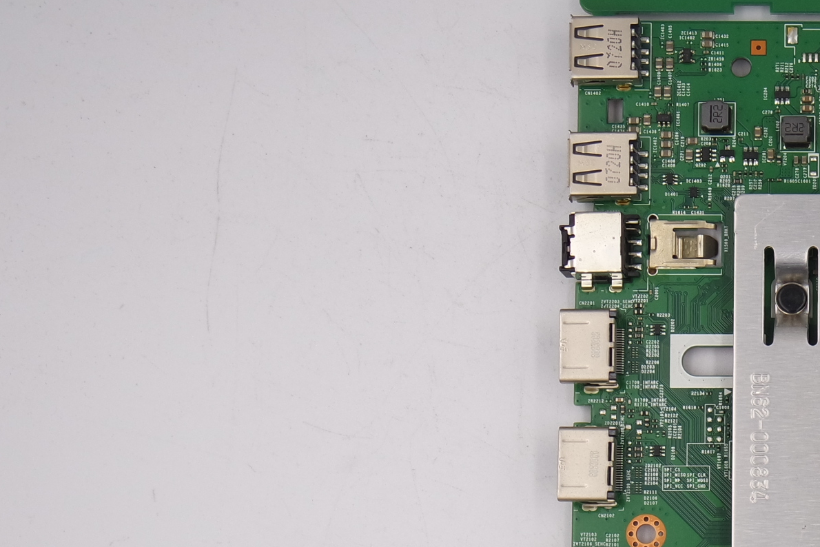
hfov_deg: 19.1
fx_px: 2278
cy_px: 471
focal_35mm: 100
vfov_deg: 13.6
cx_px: 1008
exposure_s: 1/125
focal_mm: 15
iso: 160
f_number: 5
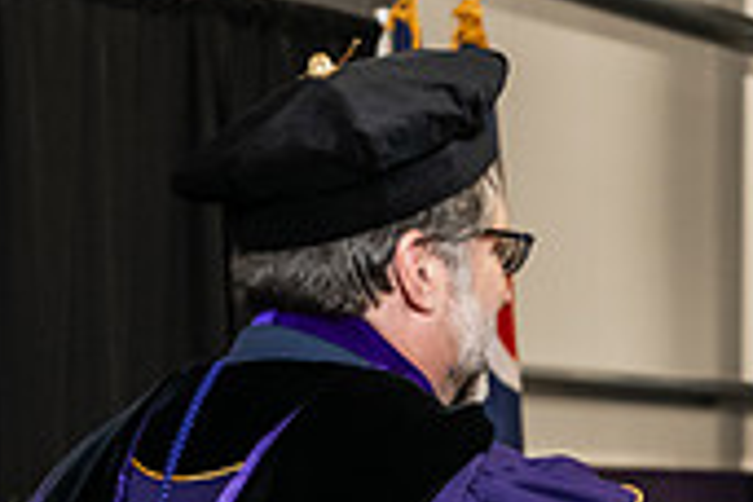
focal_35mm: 210
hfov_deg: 9.7
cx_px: 784
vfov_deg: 6.5
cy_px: 579
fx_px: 4392
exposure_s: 1/200
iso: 2500
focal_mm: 62
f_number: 5
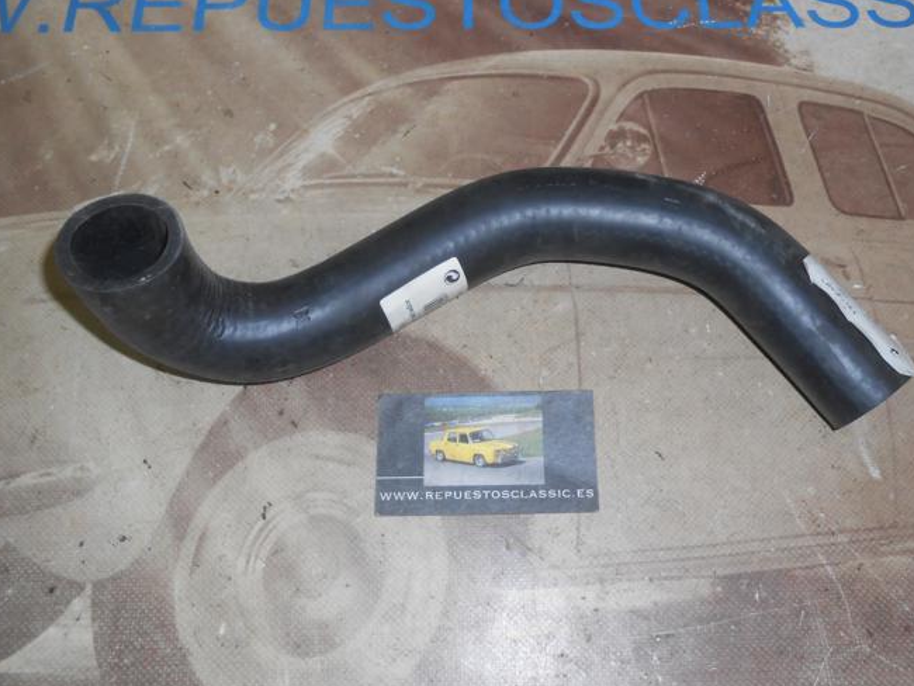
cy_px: 326
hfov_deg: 56.7
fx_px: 845
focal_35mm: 32
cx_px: 503
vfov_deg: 44.2
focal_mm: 4.6
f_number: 3.5
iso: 80
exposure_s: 1/25
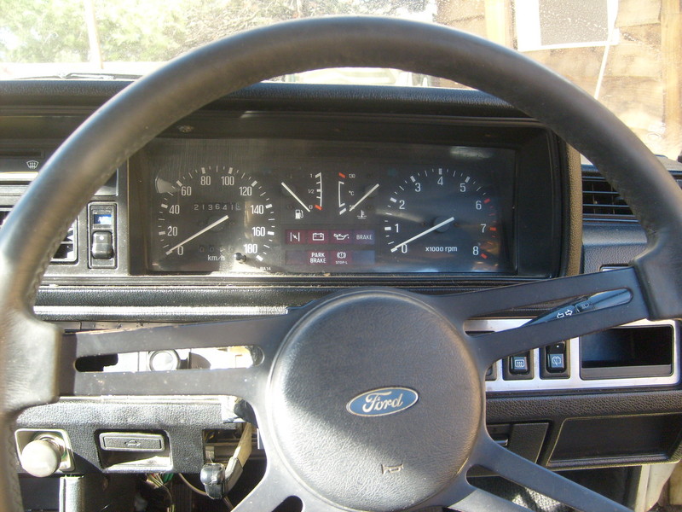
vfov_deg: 40.7
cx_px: 341
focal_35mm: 35
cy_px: 256
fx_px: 690
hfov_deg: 52.6
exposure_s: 1/60
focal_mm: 5.8
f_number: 2.8
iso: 80
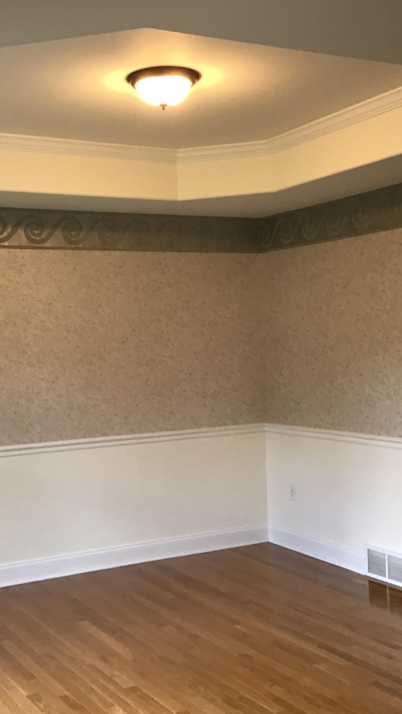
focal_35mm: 46
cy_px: 360
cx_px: 162
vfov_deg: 44.6
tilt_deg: -3.2
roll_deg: +1.7
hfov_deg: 25.9
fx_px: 872
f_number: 2.4
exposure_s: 1/30
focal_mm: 3.3
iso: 50
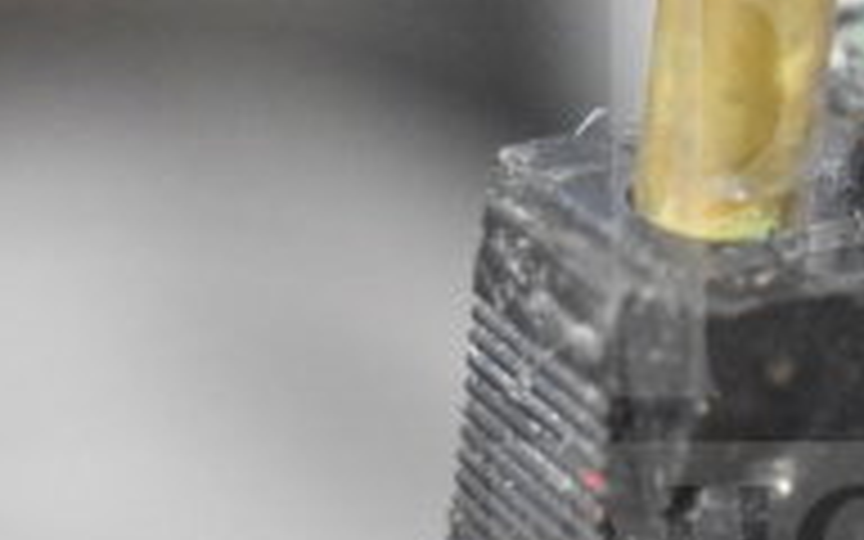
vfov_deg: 4.9
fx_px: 6278
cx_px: 994
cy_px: 299
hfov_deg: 7.8
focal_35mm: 267
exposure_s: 1/100
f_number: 5.6
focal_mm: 55
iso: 8000
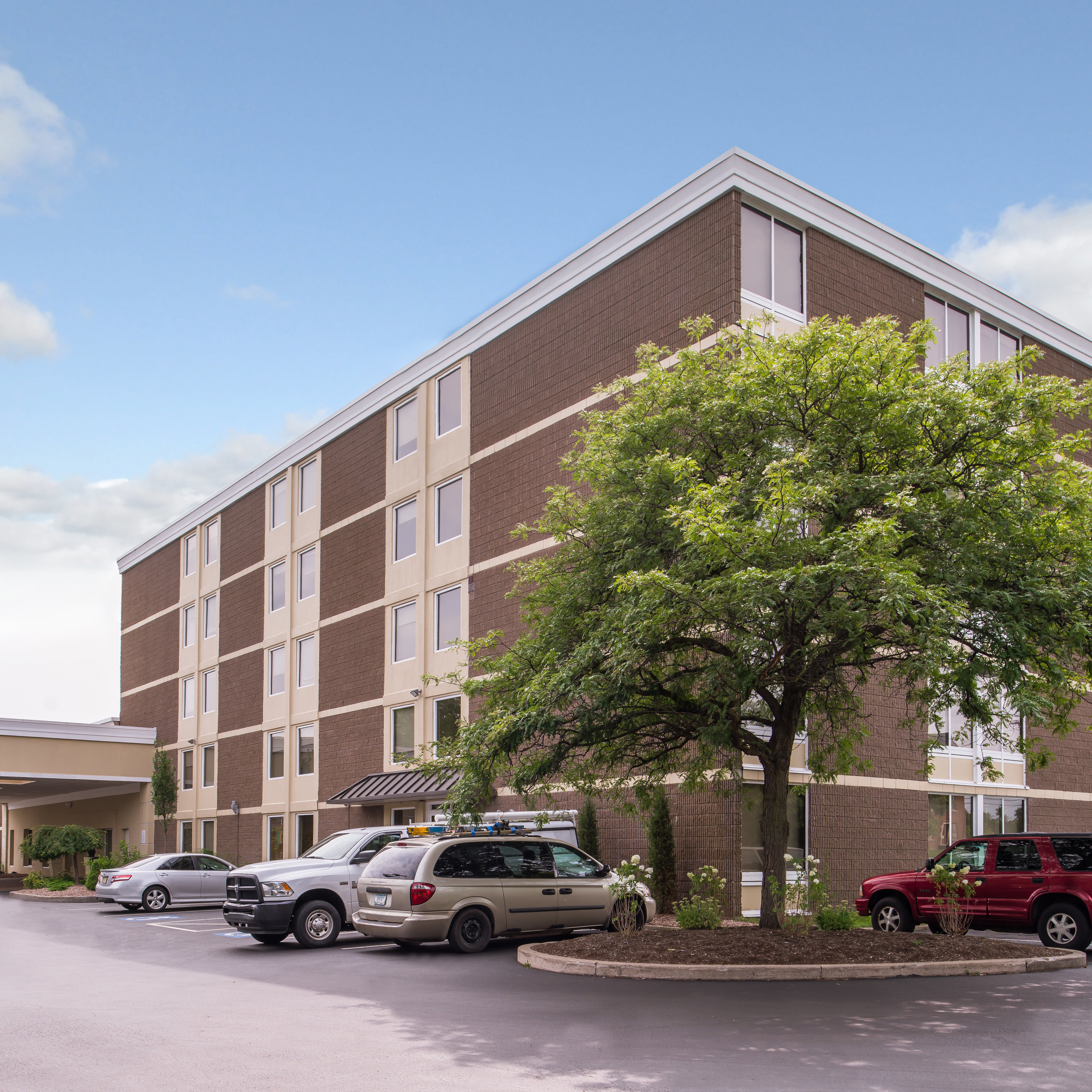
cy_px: 549
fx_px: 1106
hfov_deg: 52.4
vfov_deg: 52.5
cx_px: 473
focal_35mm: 31
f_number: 8
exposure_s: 1/250
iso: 100
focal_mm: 24
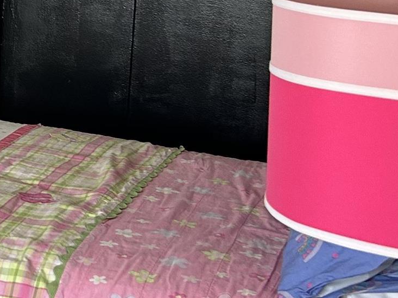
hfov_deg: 15.7
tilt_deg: -5.1
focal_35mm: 109
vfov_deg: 13.2
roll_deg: -1.1
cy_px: -75
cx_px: -290
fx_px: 1253
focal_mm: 5.7
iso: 100
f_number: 1.5
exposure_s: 1/121
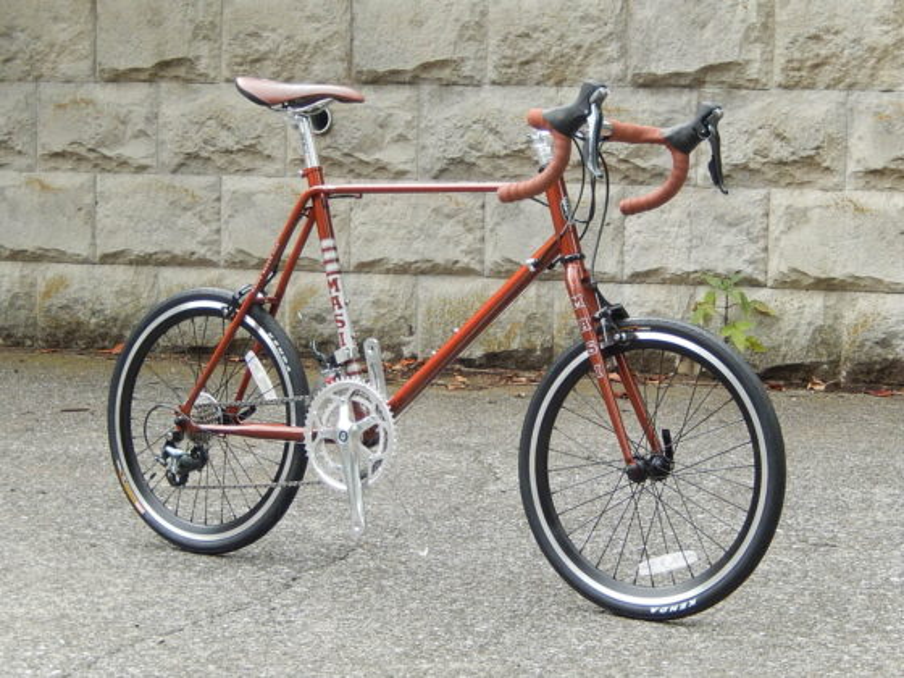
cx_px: 452
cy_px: 339
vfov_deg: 15.6
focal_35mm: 95
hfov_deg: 20.7
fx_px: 2481
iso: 400
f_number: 5.2
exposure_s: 1/100
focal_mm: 17
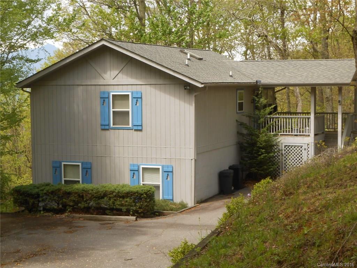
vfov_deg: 20.4
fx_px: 743
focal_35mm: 72
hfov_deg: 27.0
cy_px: 134
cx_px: 178
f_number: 6
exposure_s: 1/100
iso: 80
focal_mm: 12.8
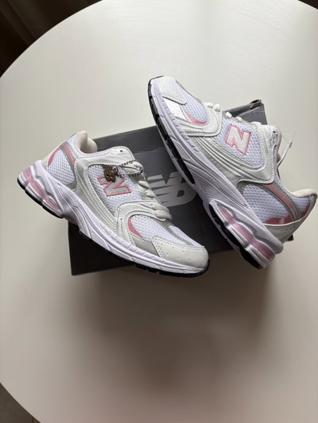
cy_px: 212
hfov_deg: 53.1
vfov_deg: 67.3
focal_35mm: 26
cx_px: 159
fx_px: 318
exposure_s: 1/127
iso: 32
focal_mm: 5.96
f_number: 1.6
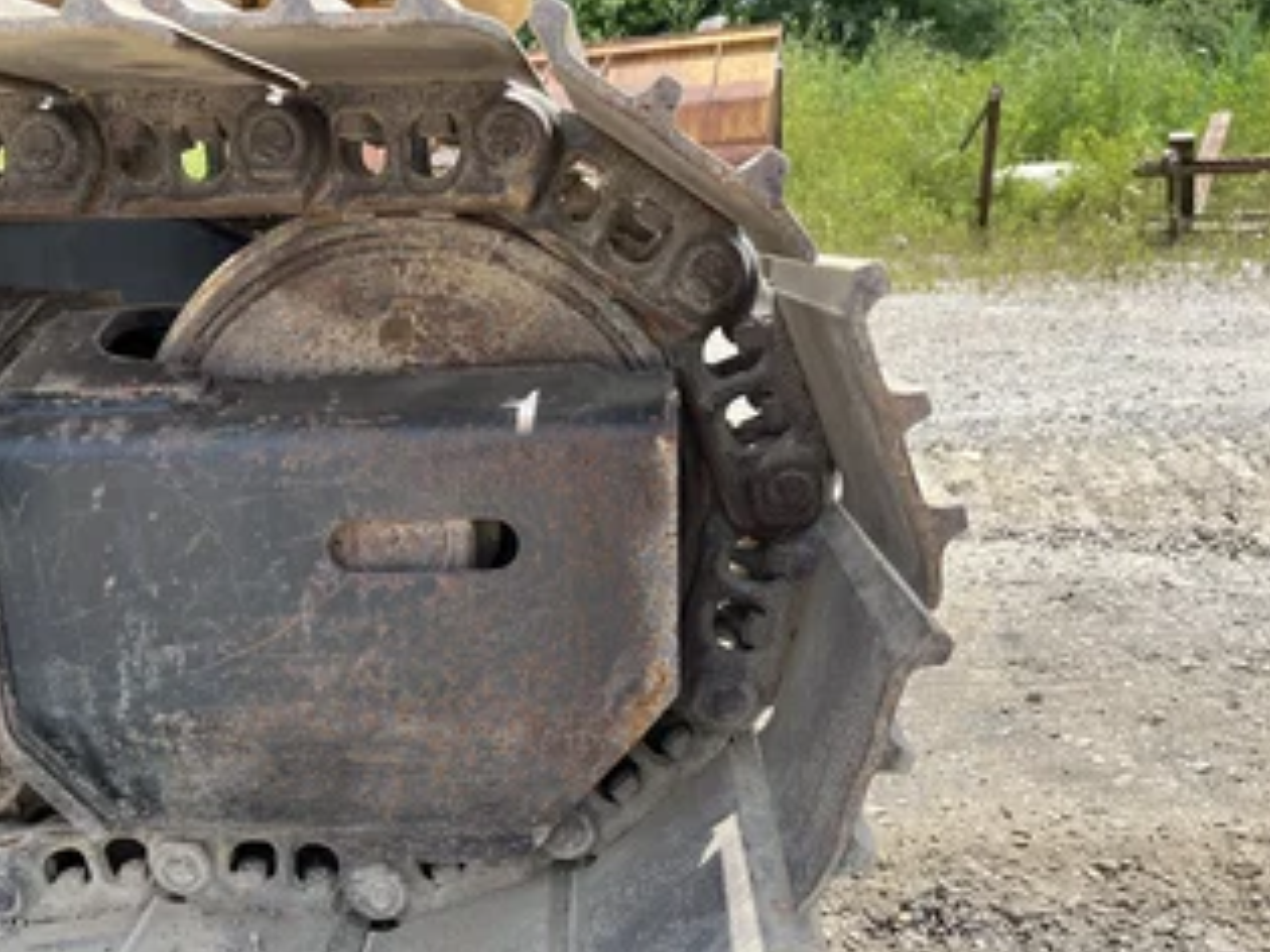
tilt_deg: -16.7
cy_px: 593
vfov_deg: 42.6
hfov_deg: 54.7
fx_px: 1210
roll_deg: +2.7
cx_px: 476
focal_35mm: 33
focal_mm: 5.1
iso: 50
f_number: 1.6
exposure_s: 1/1404
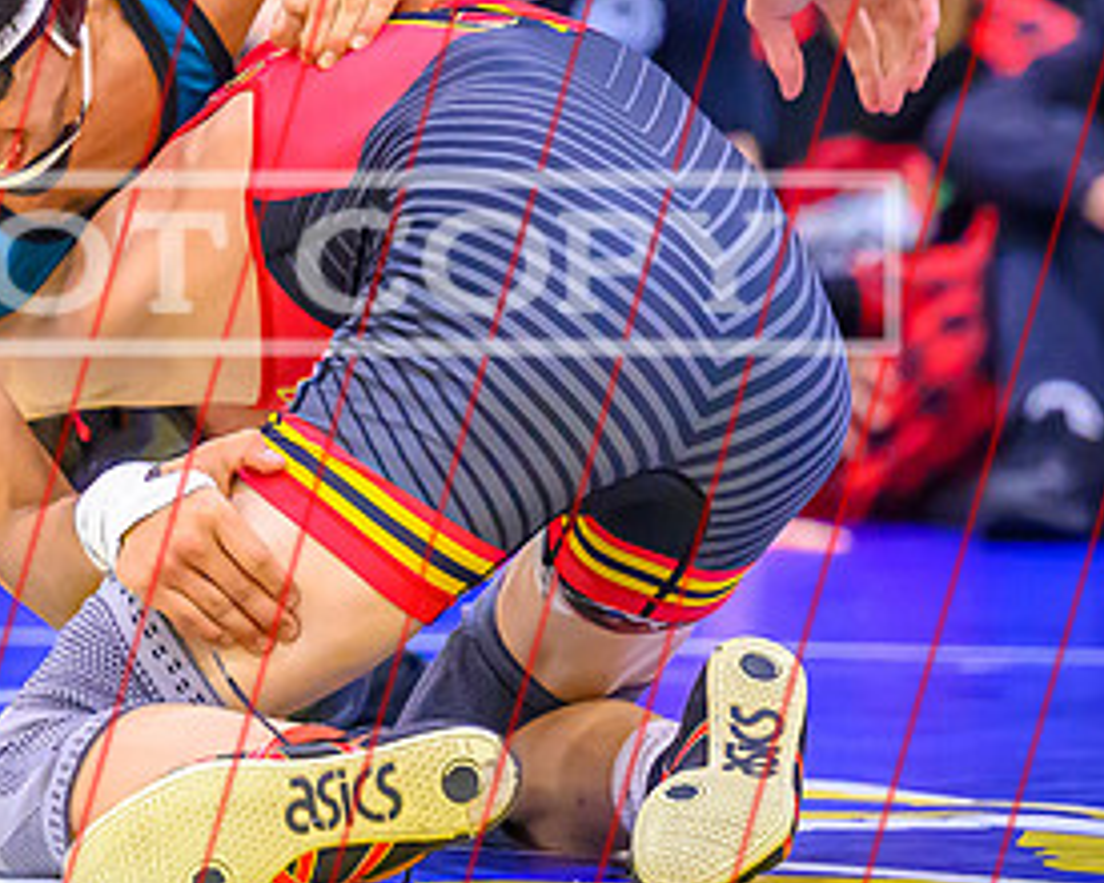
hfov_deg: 4.8
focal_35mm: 399
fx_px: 13037
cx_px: -39
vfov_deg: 3.9
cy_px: 413
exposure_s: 1/640
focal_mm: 125
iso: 6400
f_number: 2.8
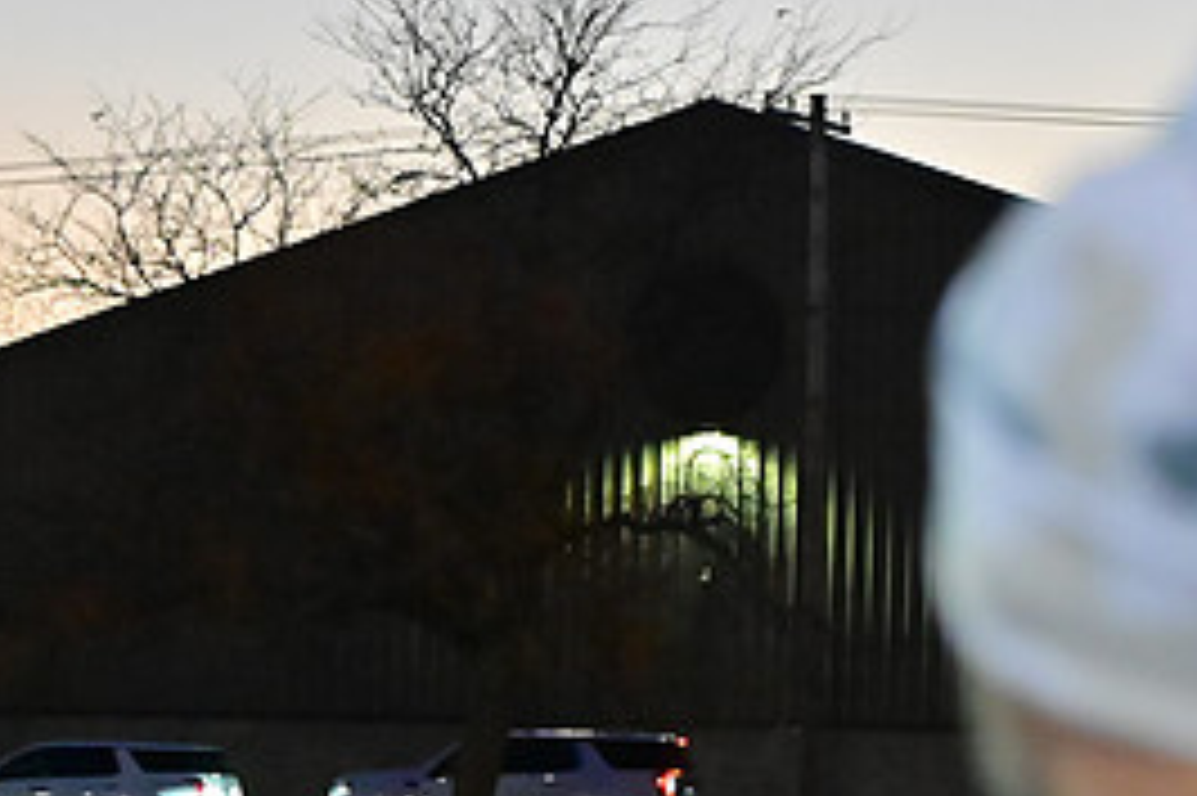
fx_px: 7609
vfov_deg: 6.0
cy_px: 641
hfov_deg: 9.0
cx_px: 346
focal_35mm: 229
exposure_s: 1/640
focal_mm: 70
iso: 6400
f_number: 4
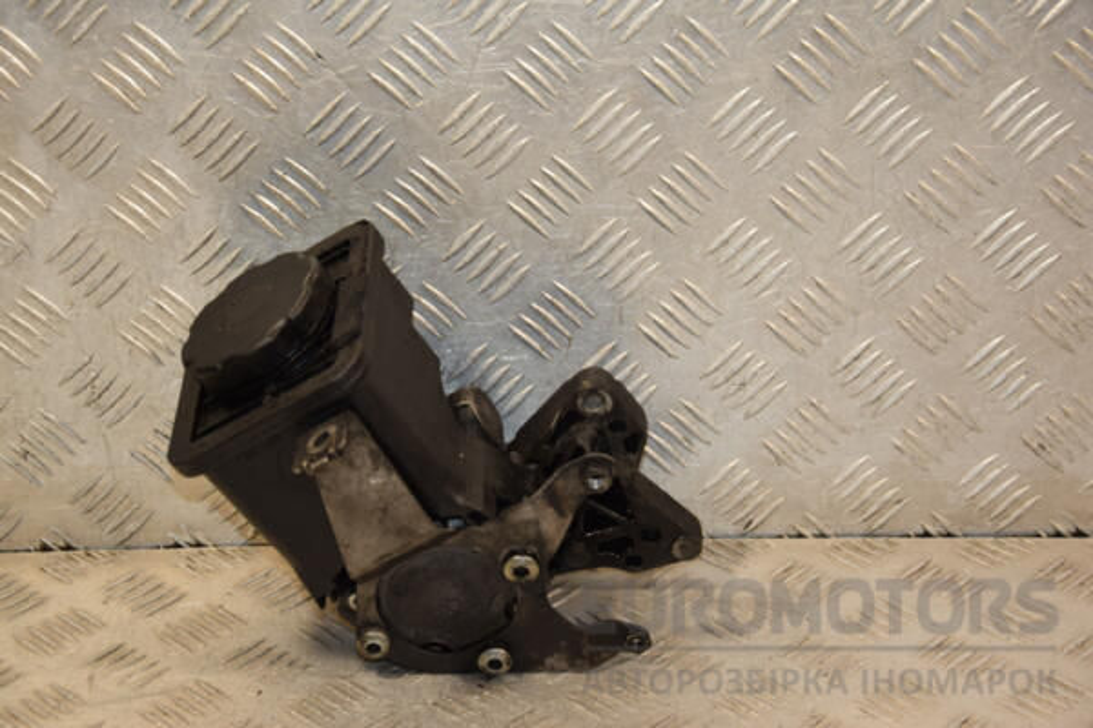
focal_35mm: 87
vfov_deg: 15.7
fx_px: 2641
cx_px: 546
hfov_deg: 23.4
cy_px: 364
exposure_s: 1/160
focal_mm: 58
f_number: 5
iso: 800
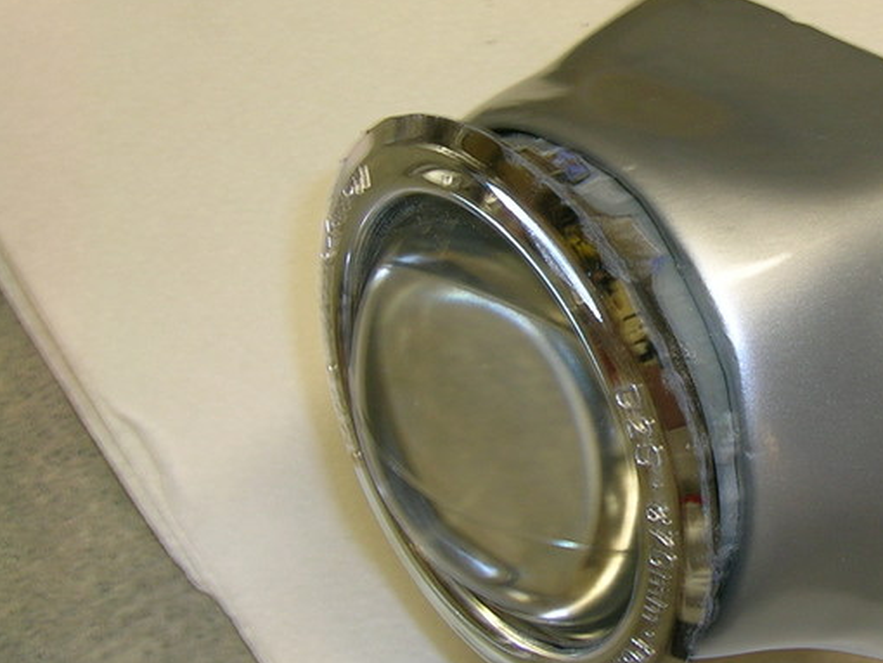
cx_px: 738
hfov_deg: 31.6
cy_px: 285
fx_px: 1506
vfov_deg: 24.8
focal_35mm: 59
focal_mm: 5.4
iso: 50
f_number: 4.8
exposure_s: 1/9.1
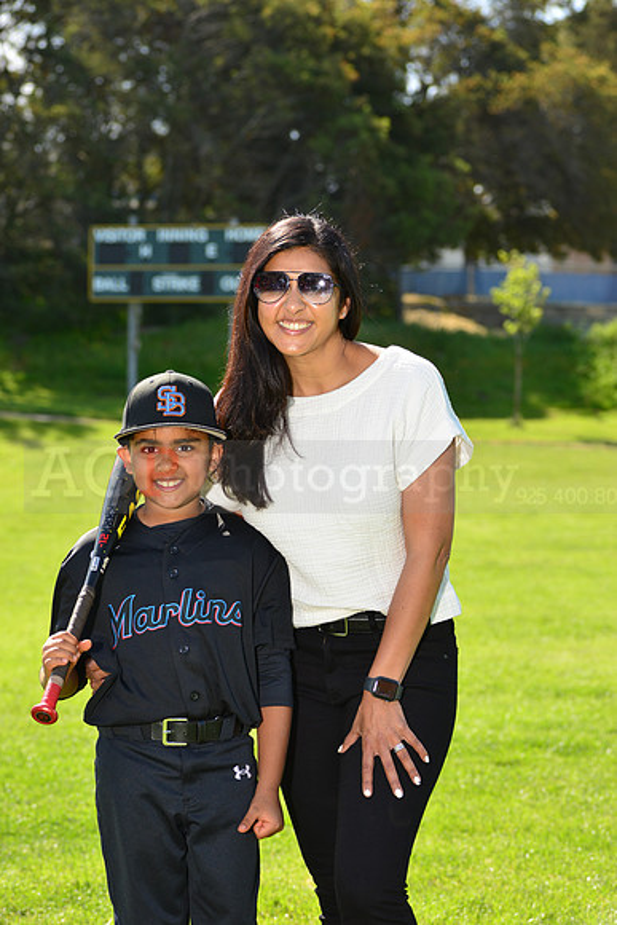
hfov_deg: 12.5
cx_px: 308
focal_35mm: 110
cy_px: 462
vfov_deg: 18.6
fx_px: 2826
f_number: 8
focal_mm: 110
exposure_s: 1/250
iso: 200
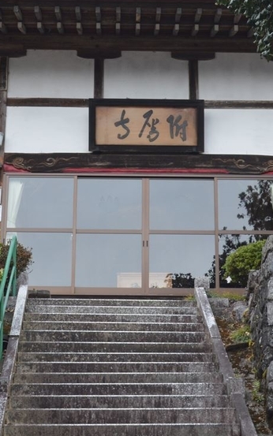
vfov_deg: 21.6
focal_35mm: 96
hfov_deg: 13.6
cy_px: 158
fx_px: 1143
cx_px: 147
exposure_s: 1/125
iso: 400
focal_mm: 29
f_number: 5.6
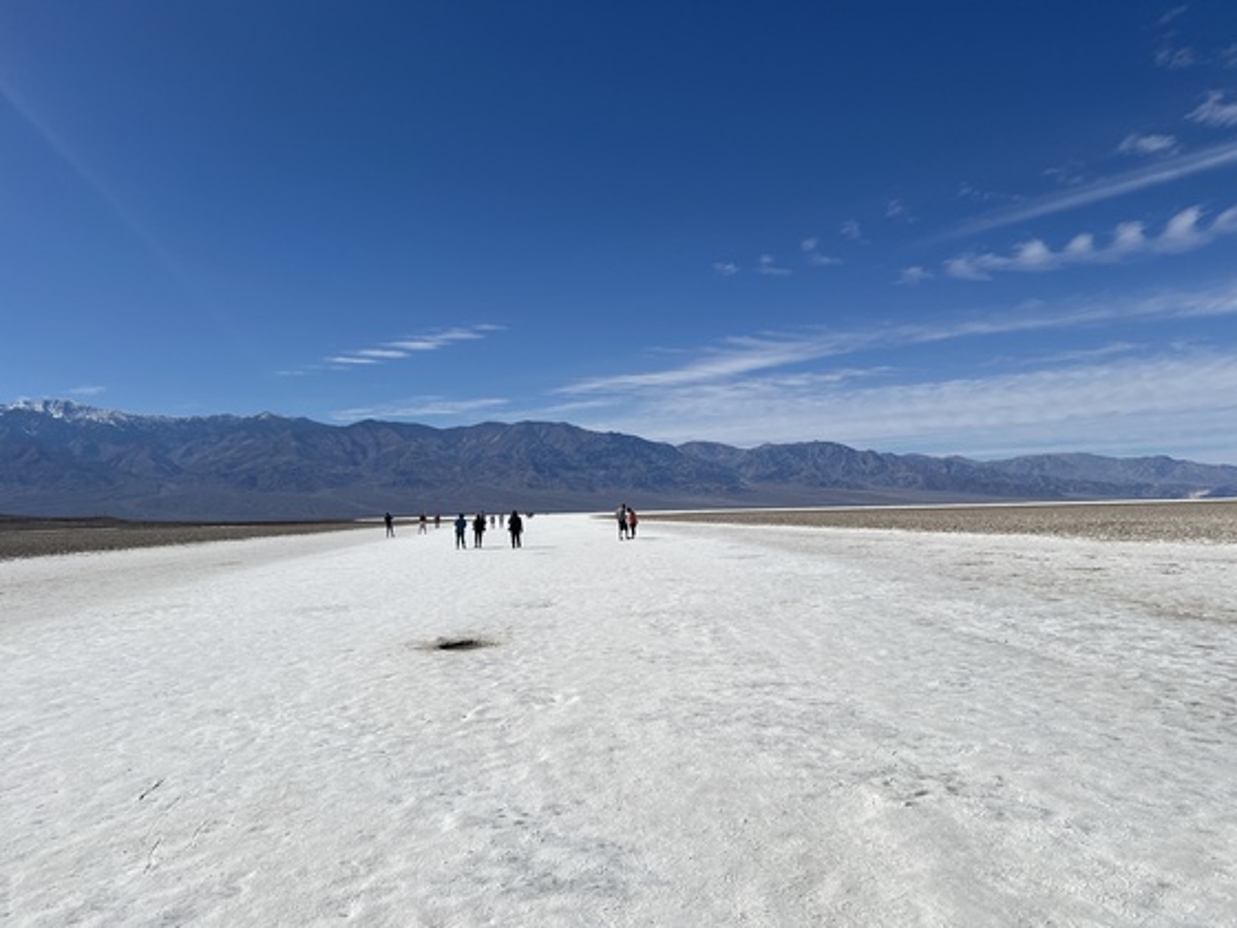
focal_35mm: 26
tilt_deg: +2.4
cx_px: 618
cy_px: 464
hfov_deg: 67.3
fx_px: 929
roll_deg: +0.9
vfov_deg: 53.1
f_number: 1.5
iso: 50
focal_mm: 5.7
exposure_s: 1/14286
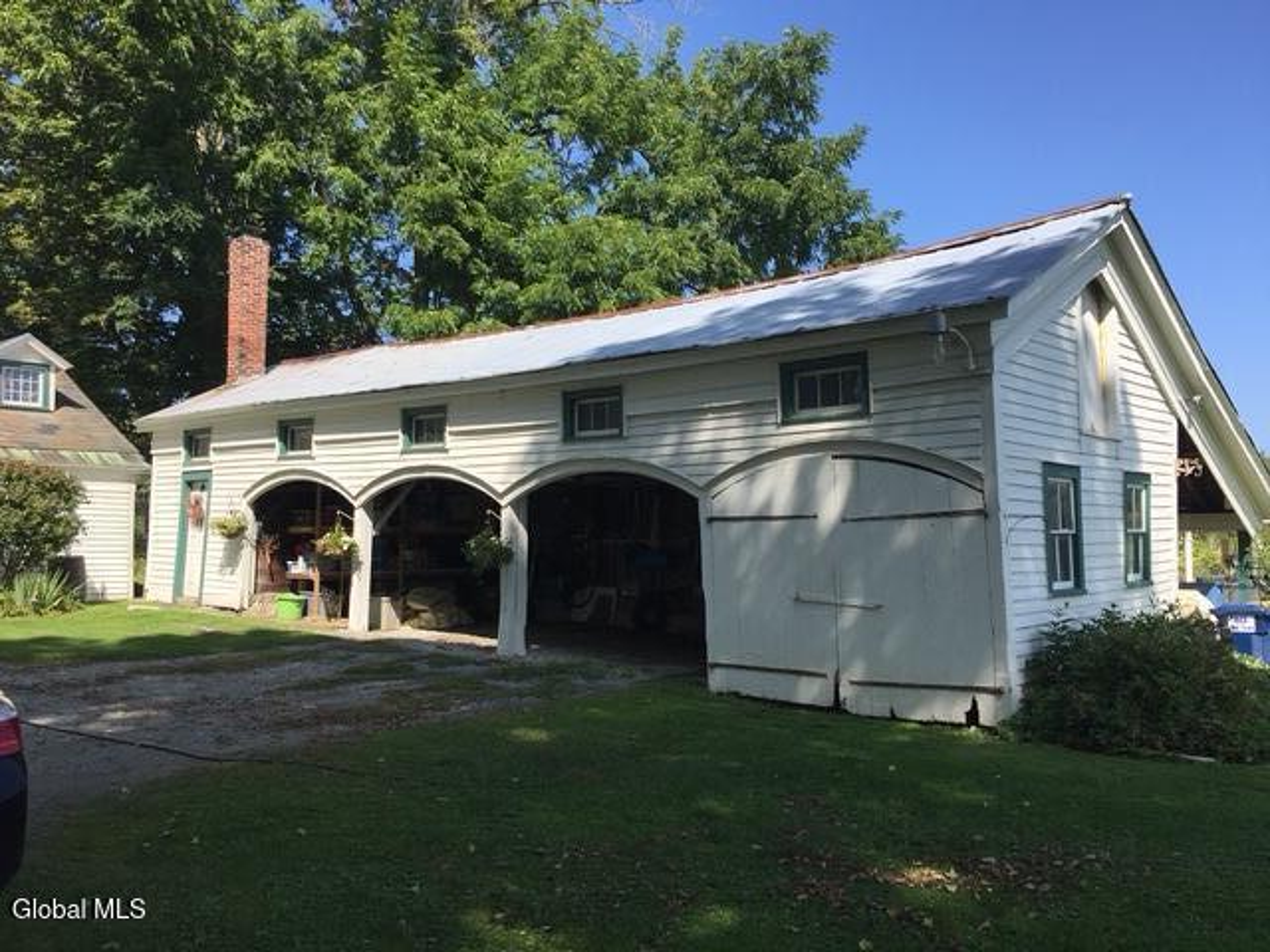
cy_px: 476
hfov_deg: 61.7
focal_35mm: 29
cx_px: 635
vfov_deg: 48.2
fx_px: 1064
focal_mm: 4.15
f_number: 2.2
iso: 32
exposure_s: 1/1364
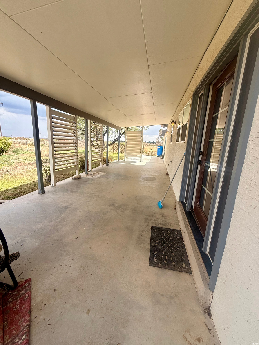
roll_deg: -2.4
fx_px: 140
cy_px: 172
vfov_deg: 102.1
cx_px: 130
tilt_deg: -11.3
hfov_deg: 85.7
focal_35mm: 14
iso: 64
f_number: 2.2
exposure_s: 1/1125
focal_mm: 2.22
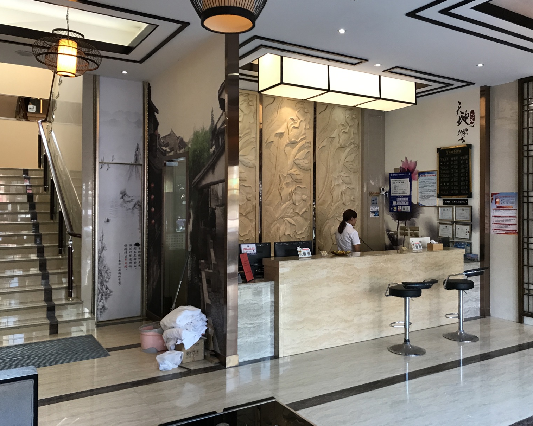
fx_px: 473
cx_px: 269
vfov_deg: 48.5
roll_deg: +0.4
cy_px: 208
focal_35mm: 30
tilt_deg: -0.1
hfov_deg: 58.8
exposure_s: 1/25
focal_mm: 3.99
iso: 40
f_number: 1.8
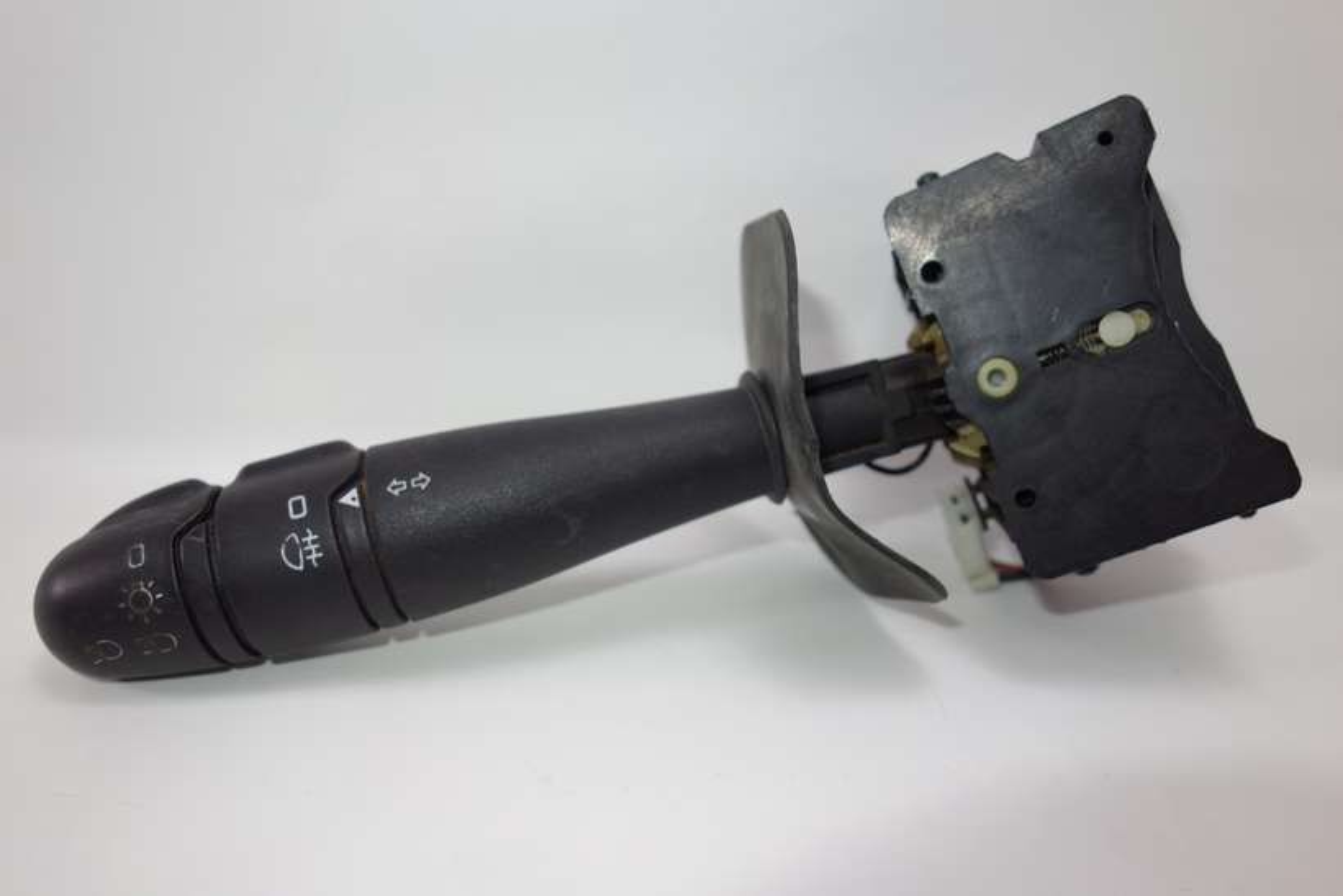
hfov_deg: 65.5
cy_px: 448
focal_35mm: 28
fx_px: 1045
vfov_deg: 46.4
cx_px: 672
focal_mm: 10.4
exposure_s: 1/100
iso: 125
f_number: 3.2
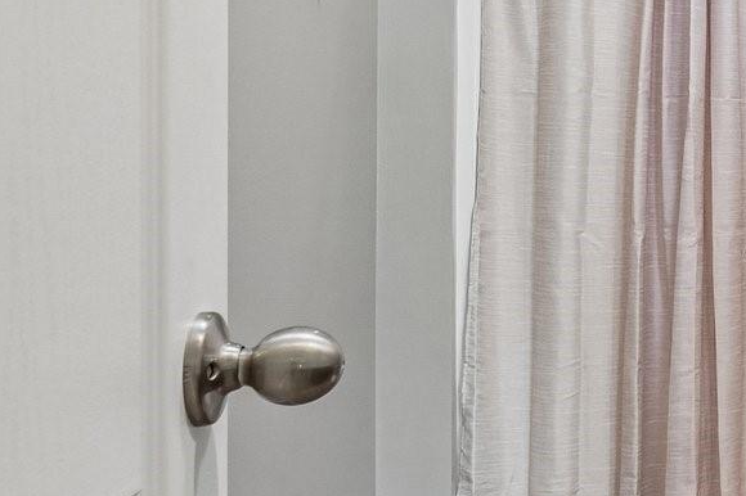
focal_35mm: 53
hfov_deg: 24.0
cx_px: 1253
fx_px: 1098
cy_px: 214
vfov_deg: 25.5
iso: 400
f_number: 8
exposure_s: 1/5
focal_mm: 10
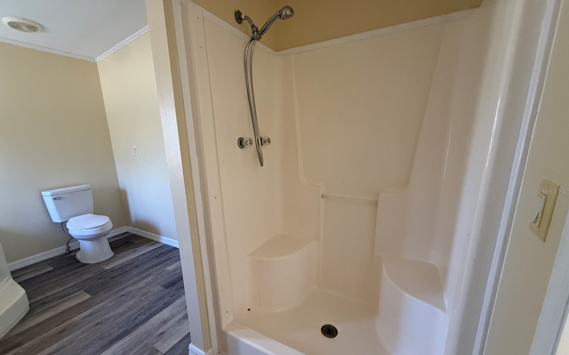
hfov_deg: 101.5
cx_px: 285
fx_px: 233
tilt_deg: -12.9
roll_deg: +0.4
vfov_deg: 74.7
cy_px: 191
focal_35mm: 15
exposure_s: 1/80
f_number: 2.2
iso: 400
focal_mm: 2.22
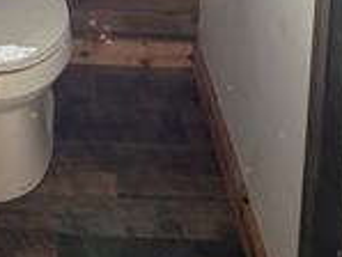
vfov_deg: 17.7
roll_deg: -1.4
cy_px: -248
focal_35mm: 60
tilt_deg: -6.0
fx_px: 593
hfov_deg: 31.5
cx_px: 80
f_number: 2.2
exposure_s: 1/121
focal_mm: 2.22
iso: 80
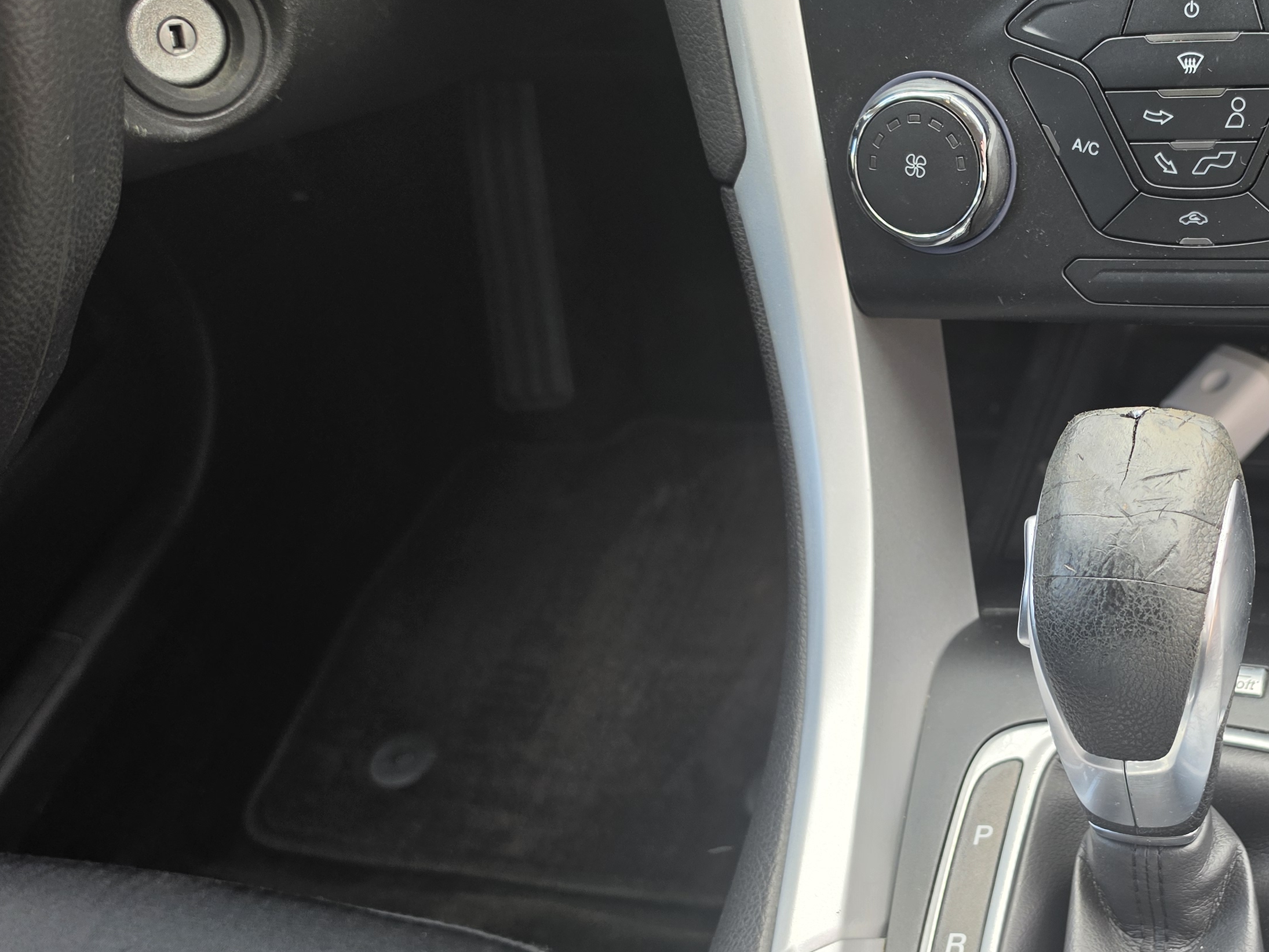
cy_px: 555
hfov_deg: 42.2
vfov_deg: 34.3
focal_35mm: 42
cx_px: 1069
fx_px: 1540
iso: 20
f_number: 1.4
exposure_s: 1/180
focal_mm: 6.5
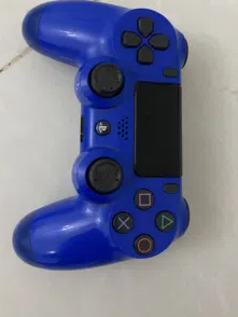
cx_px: 122
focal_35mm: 34
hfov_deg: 41.8
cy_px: 122
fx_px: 311
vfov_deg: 53.4
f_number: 1.8
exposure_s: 1/50
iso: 400
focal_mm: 4.25
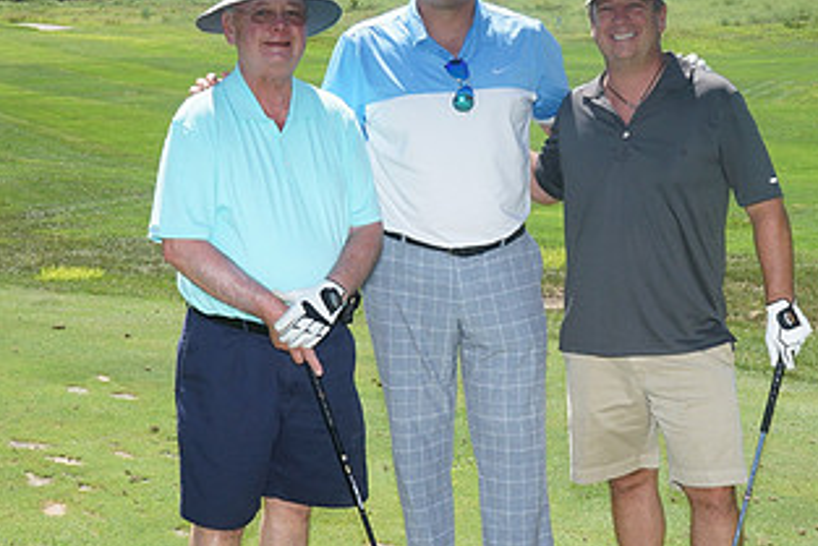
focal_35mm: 76
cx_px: 504
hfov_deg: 26.6
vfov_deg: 18.0
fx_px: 1728
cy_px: 312
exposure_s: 1/250
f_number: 18
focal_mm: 41
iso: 800
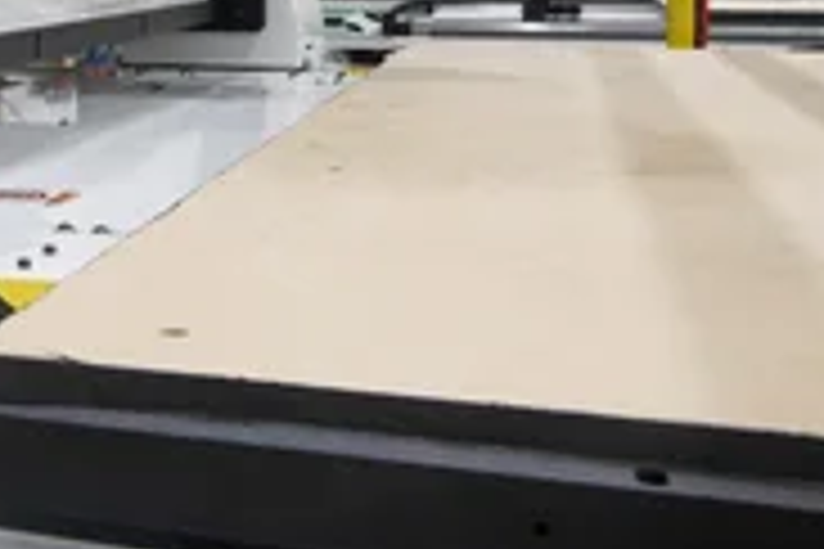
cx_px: -63
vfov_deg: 18.8
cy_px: -25
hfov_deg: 26.7
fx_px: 1602
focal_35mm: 70
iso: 100
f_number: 11
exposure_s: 1/2
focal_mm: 32
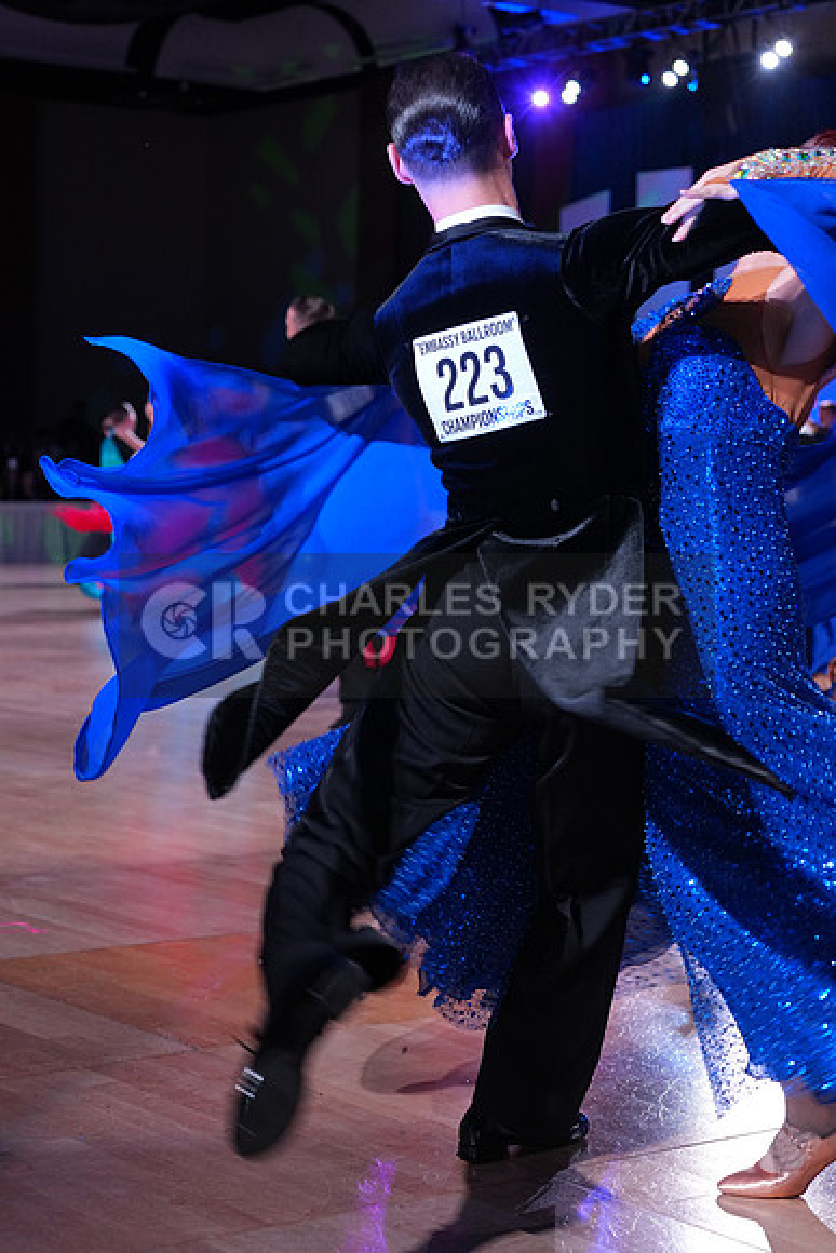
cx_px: 418
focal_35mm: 70
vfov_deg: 28.8
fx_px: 2437
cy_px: 626
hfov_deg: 19.5
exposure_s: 1/250
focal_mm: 70
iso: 2500
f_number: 5
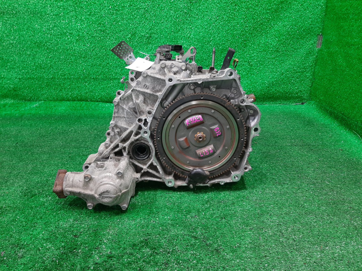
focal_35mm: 26
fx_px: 272
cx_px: 181
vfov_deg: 53.1
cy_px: 136
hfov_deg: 67.3
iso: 156
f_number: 1.7
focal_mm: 3.93
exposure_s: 1/50
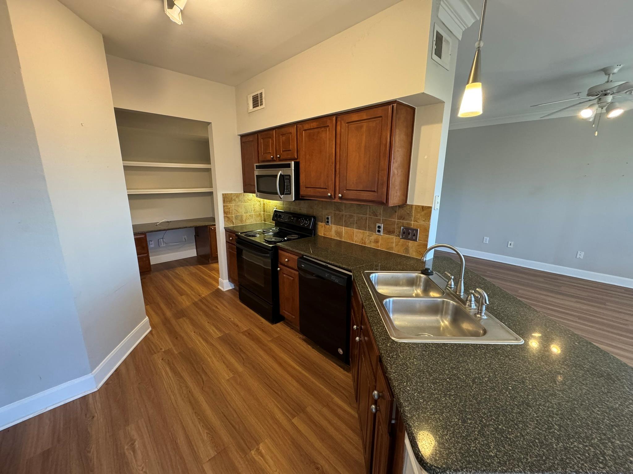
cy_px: 237
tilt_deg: -13.1
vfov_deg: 85.7
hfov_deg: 102.1
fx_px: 256
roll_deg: -0.9
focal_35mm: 14
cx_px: 316
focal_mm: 2.22
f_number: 2.2
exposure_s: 1/60
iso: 500
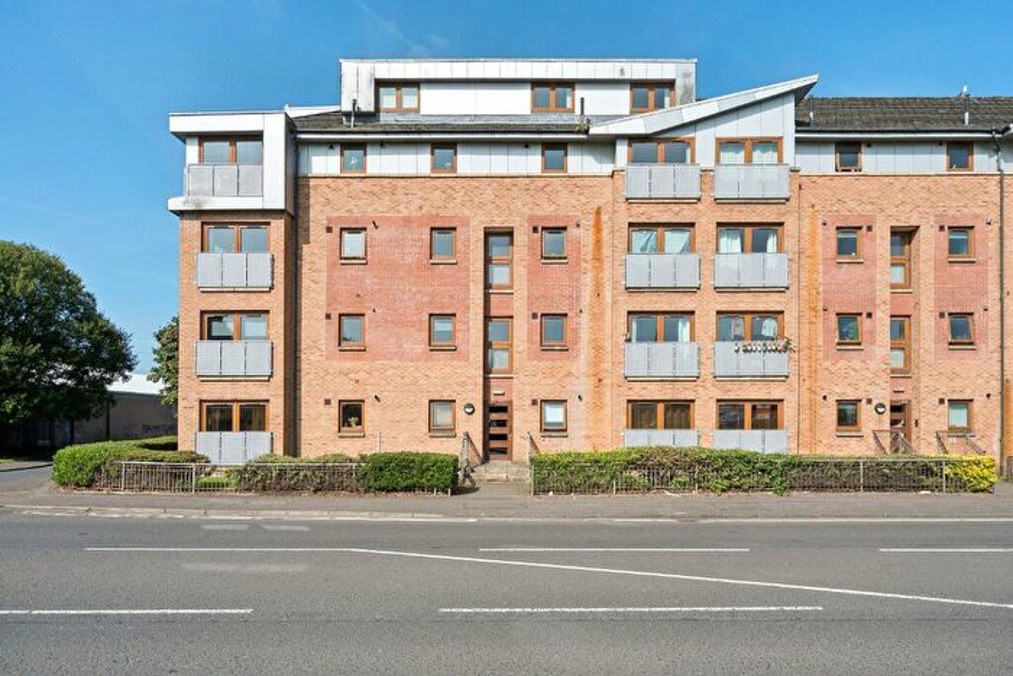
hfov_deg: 84.0
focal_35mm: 20
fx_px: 563
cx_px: 506
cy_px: 338
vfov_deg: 62.0
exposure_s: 1/6400
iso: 800
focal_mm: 20
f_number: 6.3
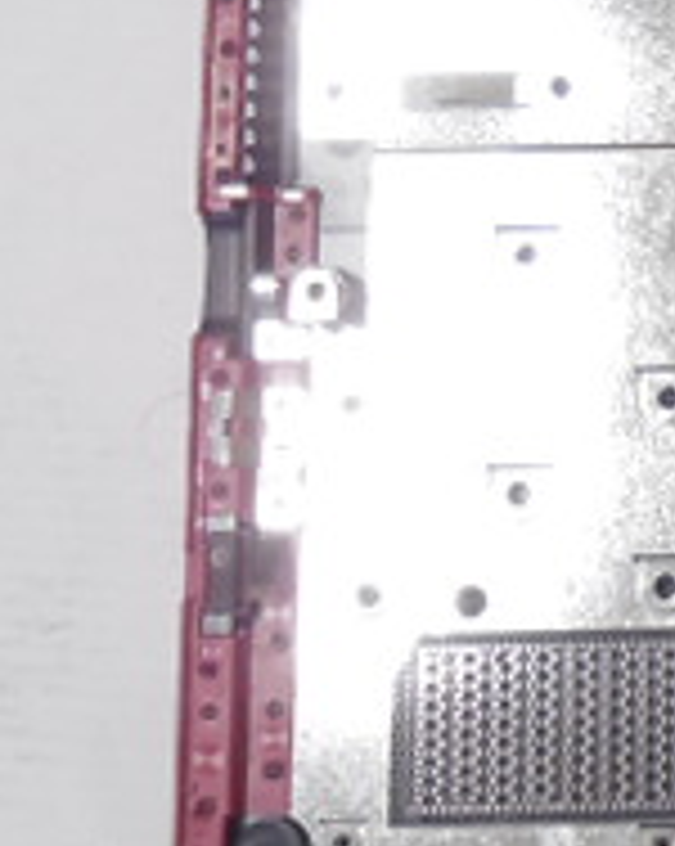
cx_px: 1346
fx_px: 2826
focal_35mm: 113
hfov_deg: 12.1
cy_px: 108
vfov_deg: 16.8
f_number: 3.9
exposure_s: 1/25
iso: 400
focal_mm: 6
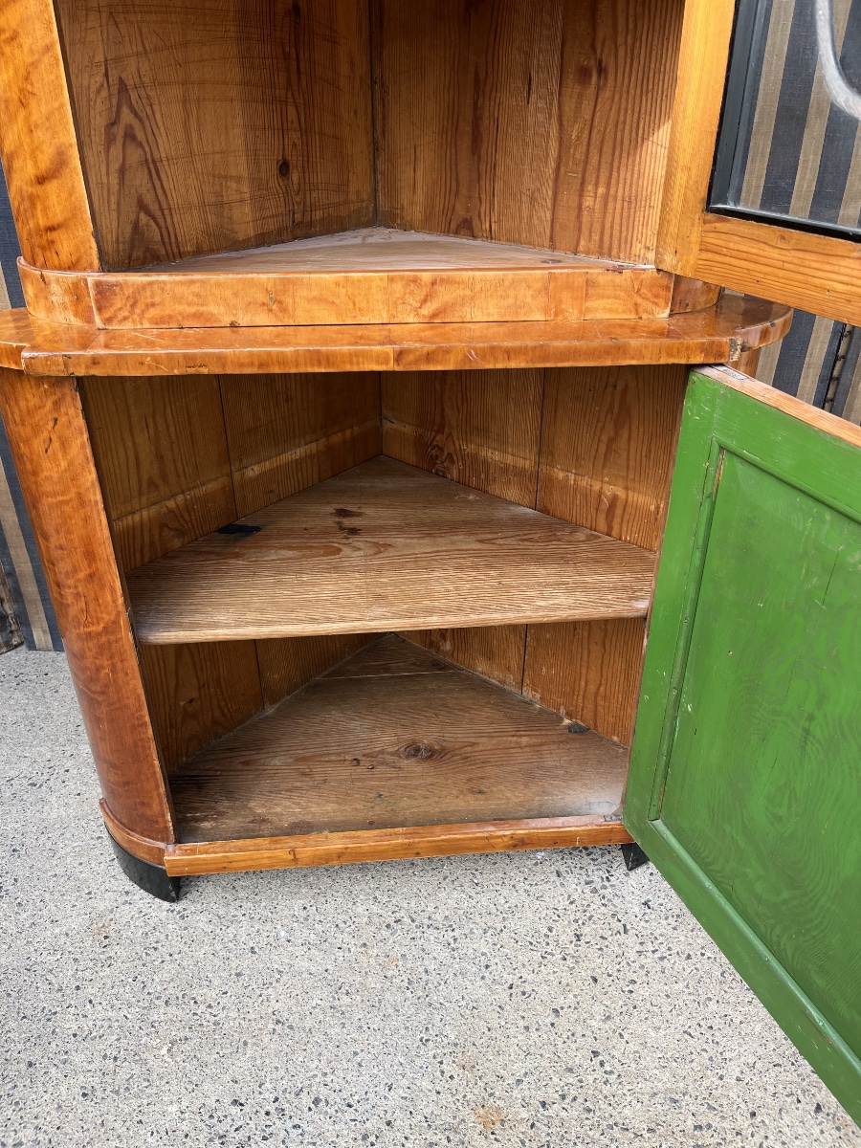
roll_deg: +2.1
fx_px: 862
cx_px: 430
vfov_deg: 67.3
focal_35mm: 26
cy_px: 574
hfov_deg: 53.1
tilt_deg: -30.7
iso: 50
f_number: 1.6
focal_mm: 5.1
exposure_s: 1/400
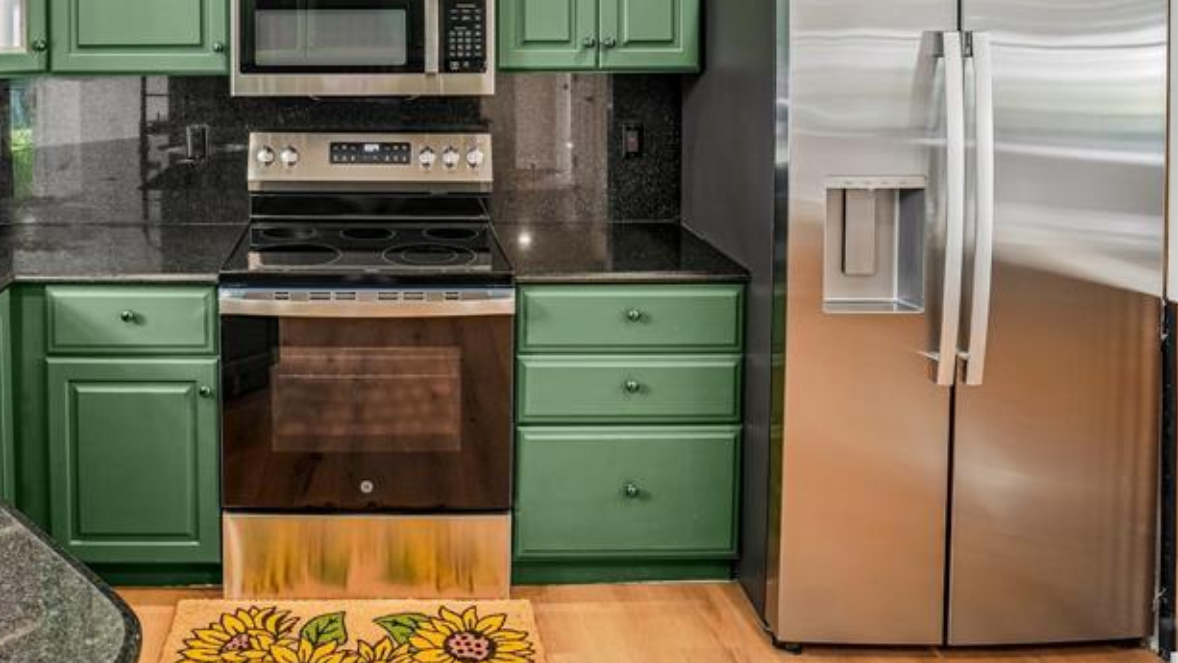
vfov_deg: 38.4
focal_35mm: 28
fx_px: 875
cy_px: 56
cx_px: 371
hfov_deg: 65.7
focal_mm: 16
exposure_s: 1/40
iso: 400
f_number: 8
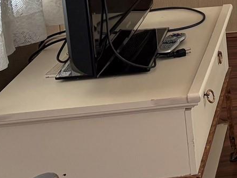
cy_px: -45
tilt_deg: -10.6
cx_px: 540
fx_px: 822
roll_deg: -0.2
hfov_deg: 13.1
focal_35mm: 120
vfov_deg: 12.0
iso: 125
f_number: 1.6
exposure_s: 1/121
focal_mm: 5.96
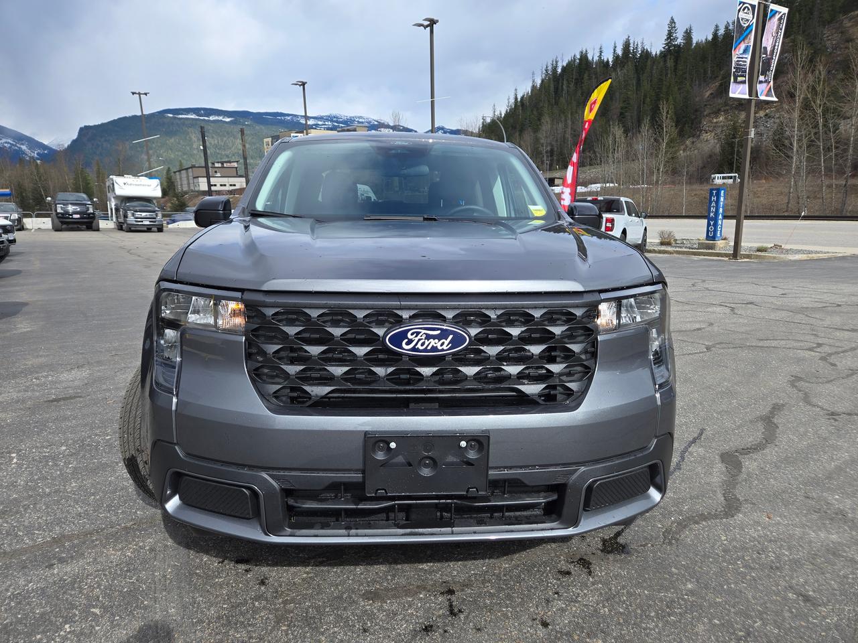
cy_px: 322
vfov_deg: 58.9
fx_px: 570
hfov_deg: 73.9
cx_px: 429
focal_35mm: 23
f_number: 1.8
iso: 25
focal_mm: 5.4
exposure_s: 1/1461
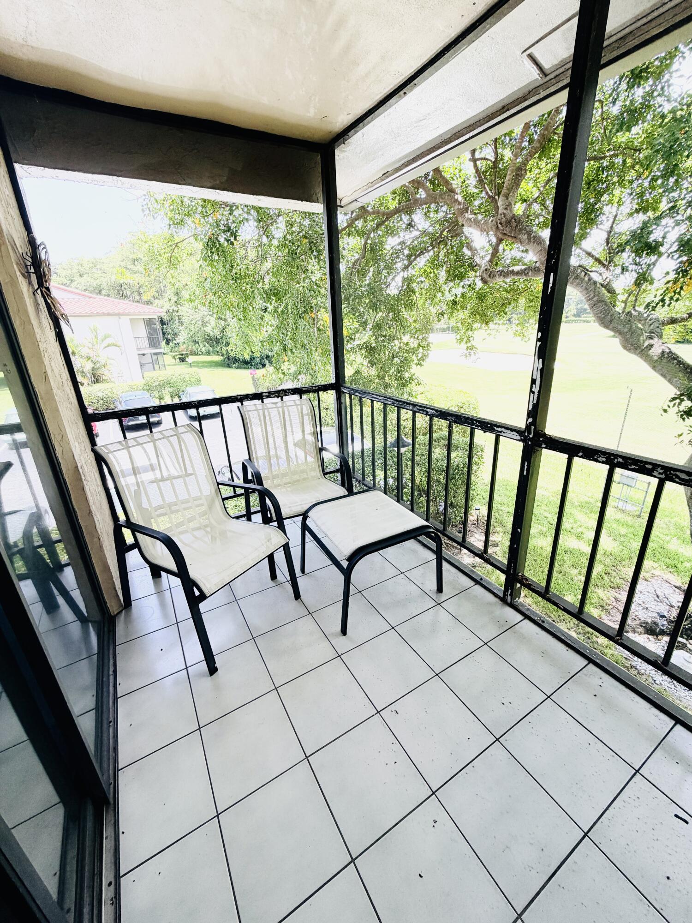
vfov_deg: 102.1
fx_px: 373
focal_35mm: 14
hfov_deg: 85.7
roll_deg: +1.7
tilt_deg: -20.7
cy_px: 462
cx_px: 346
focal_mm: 2.22
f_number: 2.2
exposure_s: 1/150
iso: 50
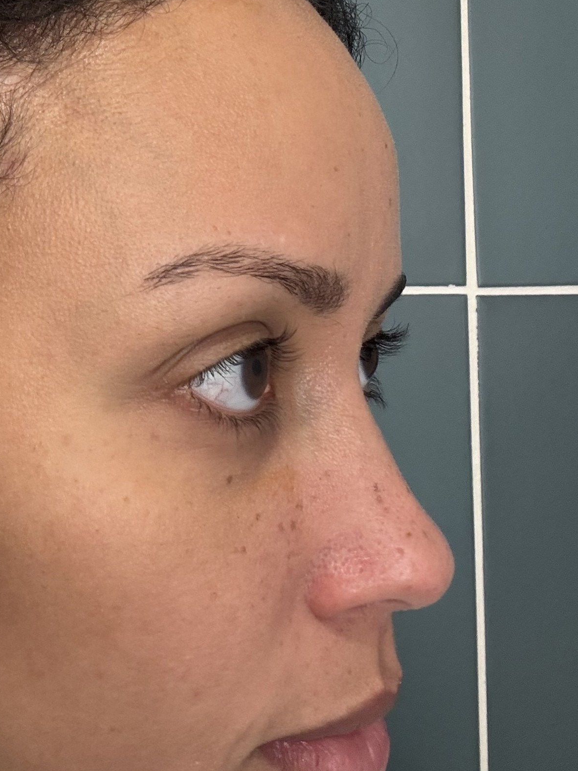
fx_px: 1158
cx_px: 82
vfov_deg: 35.6
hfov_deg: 27.2
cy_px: 153
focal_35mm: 52
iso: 160
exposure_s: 1/60
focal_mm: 2.69
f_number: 1.9
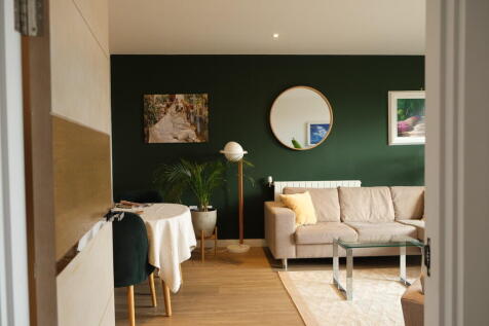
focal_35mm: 27
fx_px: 367
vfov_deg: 47.9
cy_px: 163
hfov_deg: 67.4
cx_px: 244
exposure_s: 1/26
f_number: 2.8
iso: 250
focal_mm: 18
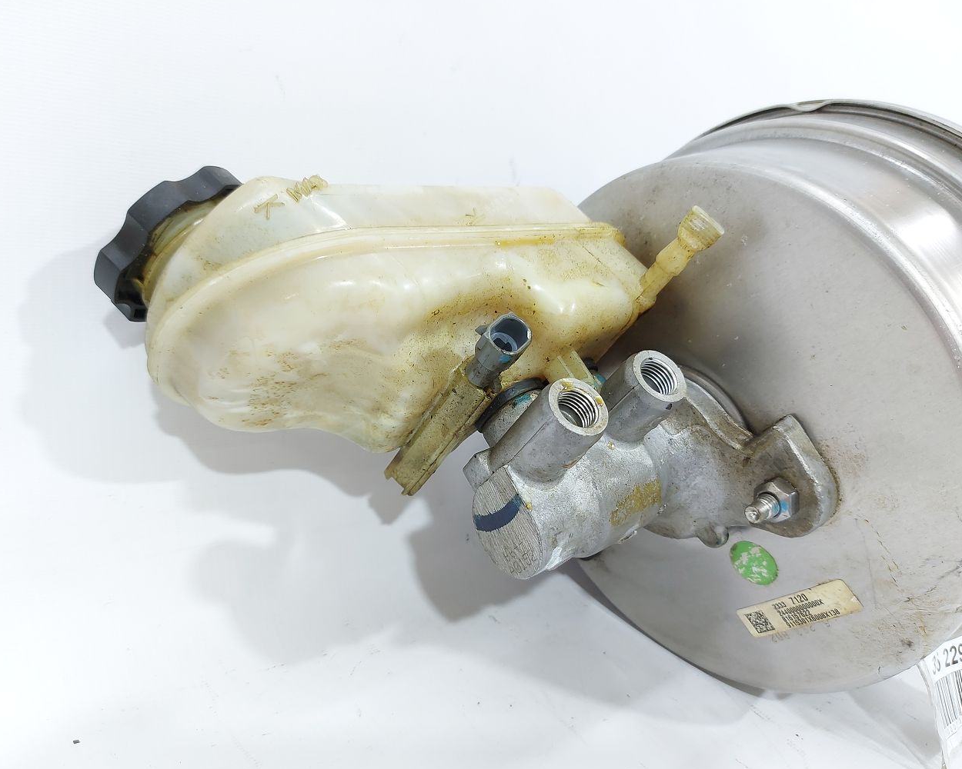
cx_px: 475
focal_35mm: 26
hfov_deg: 66.0
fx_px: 740
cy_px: 391
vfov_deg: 54.9
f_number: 1.8
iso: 100
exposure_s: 1/50
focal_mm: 5.23
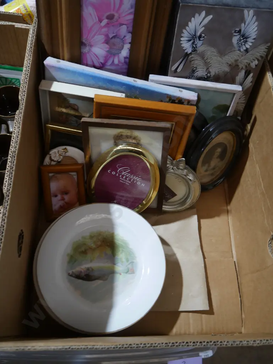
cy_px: 182
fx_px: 315
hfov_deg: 46.8
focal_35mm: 30
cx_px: 136
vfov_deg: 59.9
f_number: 3.6
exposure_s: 1/60
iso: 500
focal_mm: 15
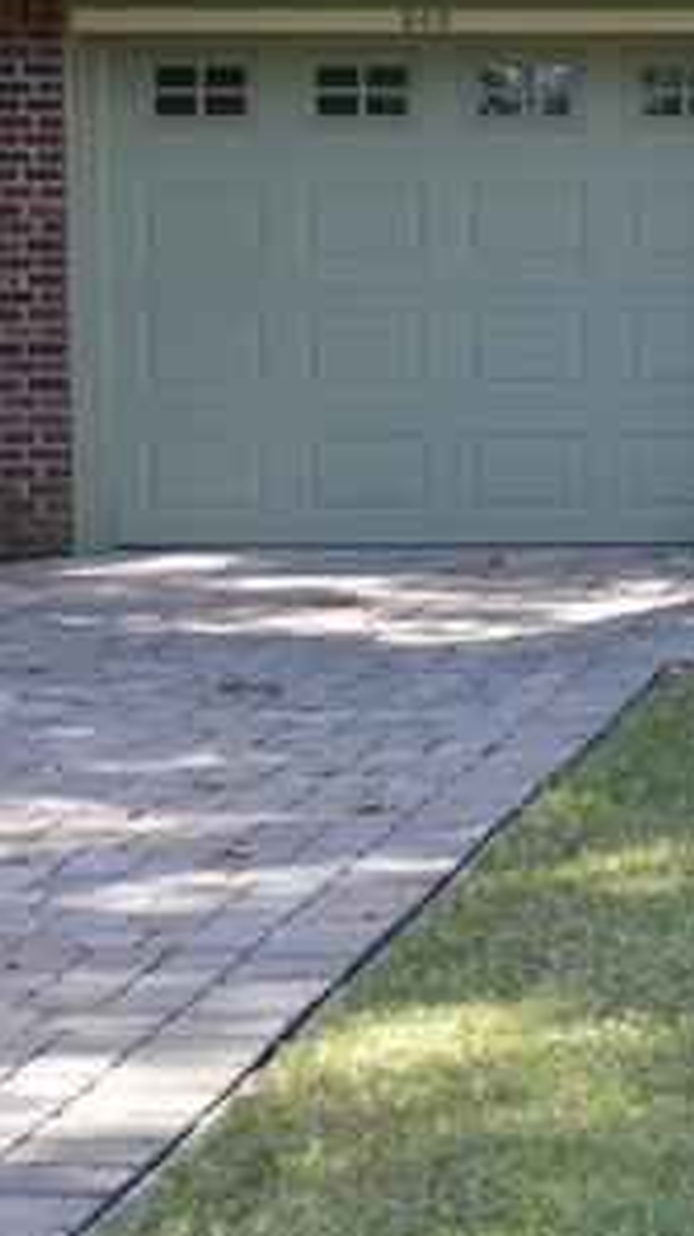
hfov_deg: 11.0
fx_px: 3276
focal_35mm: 100
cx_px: 1376
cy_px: 318
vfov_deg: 21.2
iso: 360
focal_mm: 24
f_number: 8
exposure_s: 1/125
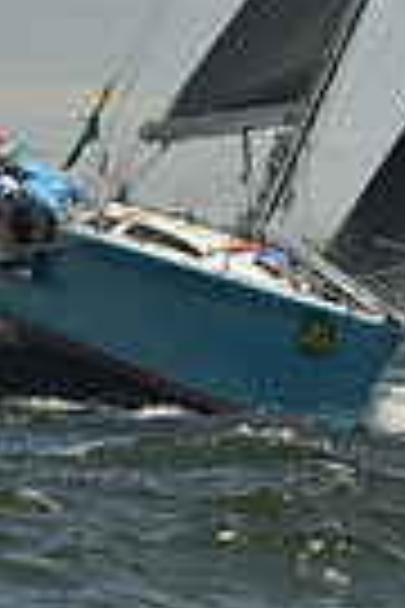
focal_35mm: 387
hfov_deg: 3.5
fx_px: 6530
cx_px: 506
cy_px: -513
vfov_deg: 5.2
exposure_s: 1/1600
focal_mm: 90
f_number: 9
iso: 280
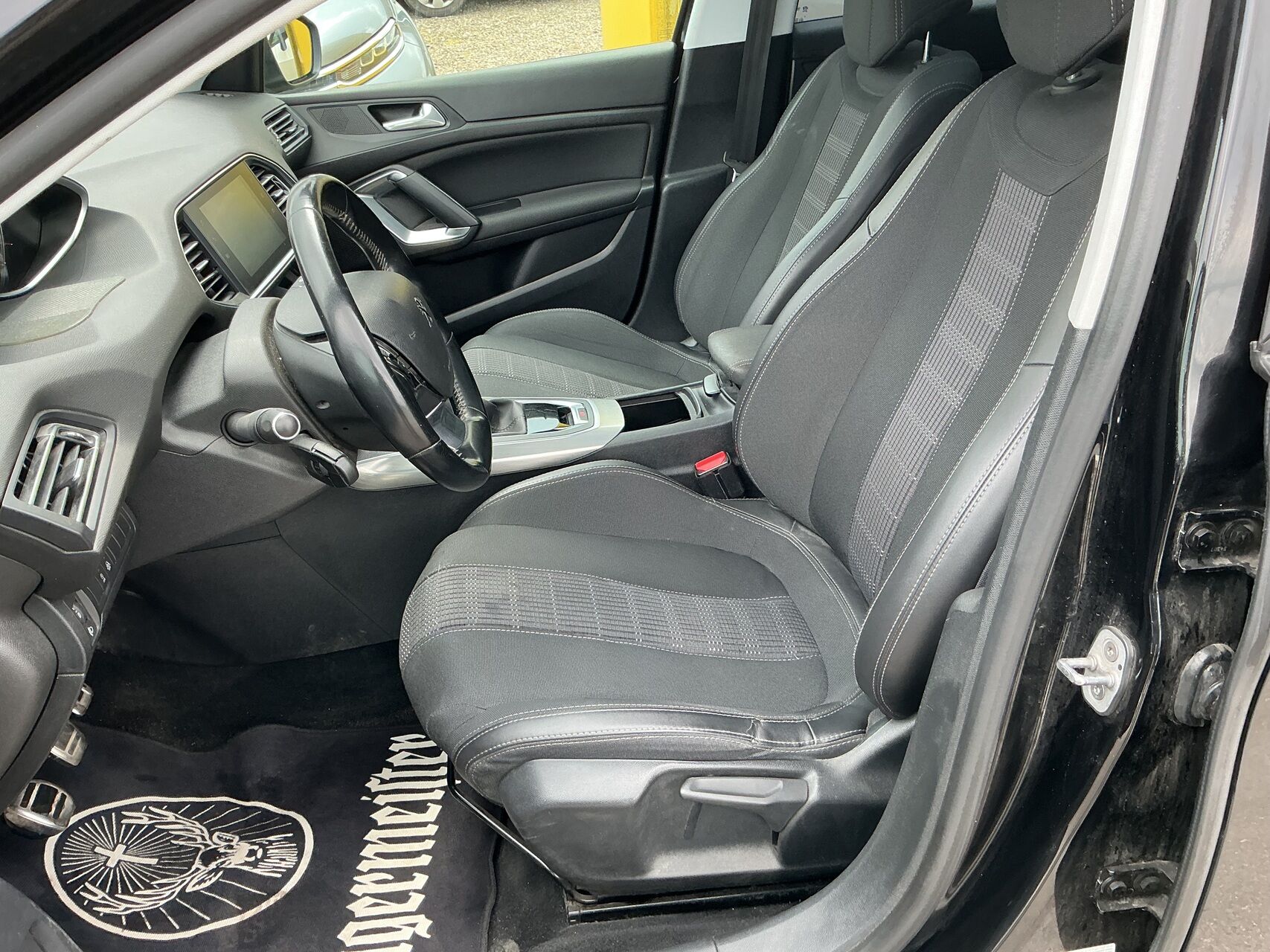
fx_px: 1064
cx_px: 635
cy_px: 476
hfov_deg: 61.7
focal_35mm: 29
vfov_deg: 48.2
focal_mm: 3
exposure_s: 1/120
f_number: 1.8
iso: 40
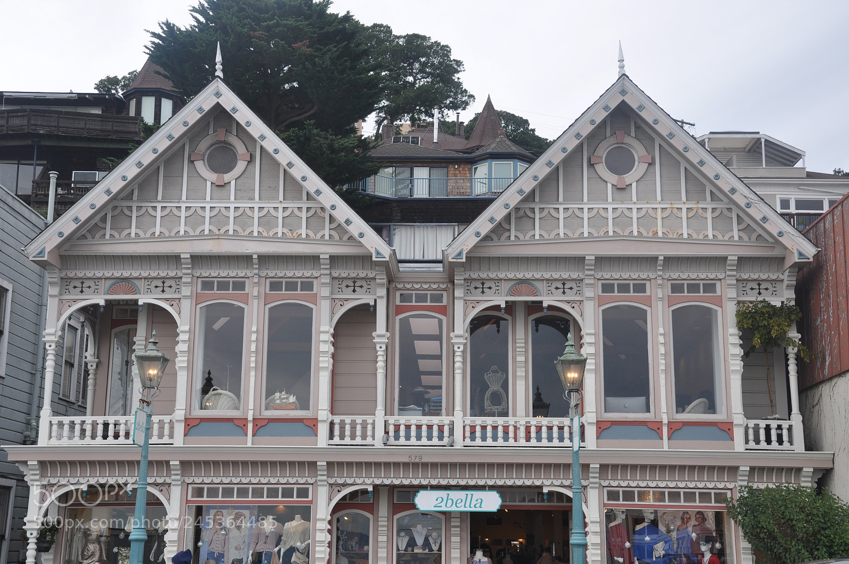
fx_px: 1201
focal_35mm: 51
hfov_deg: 38.9
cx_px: 424
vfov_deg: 26.4
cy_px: 282
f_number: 7.1
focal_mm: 34
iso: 200
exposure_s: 1/200
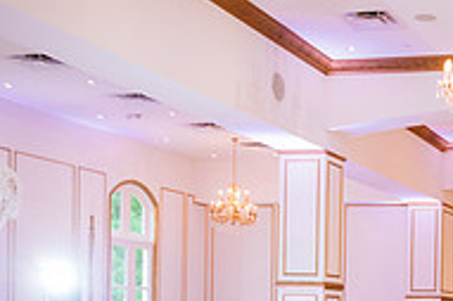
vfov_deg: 18.0
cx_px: 498
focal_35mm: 73
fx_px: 918
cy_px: 333
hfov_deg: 25.7
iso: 800
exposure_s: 1/125
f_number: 2.8
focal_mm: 24
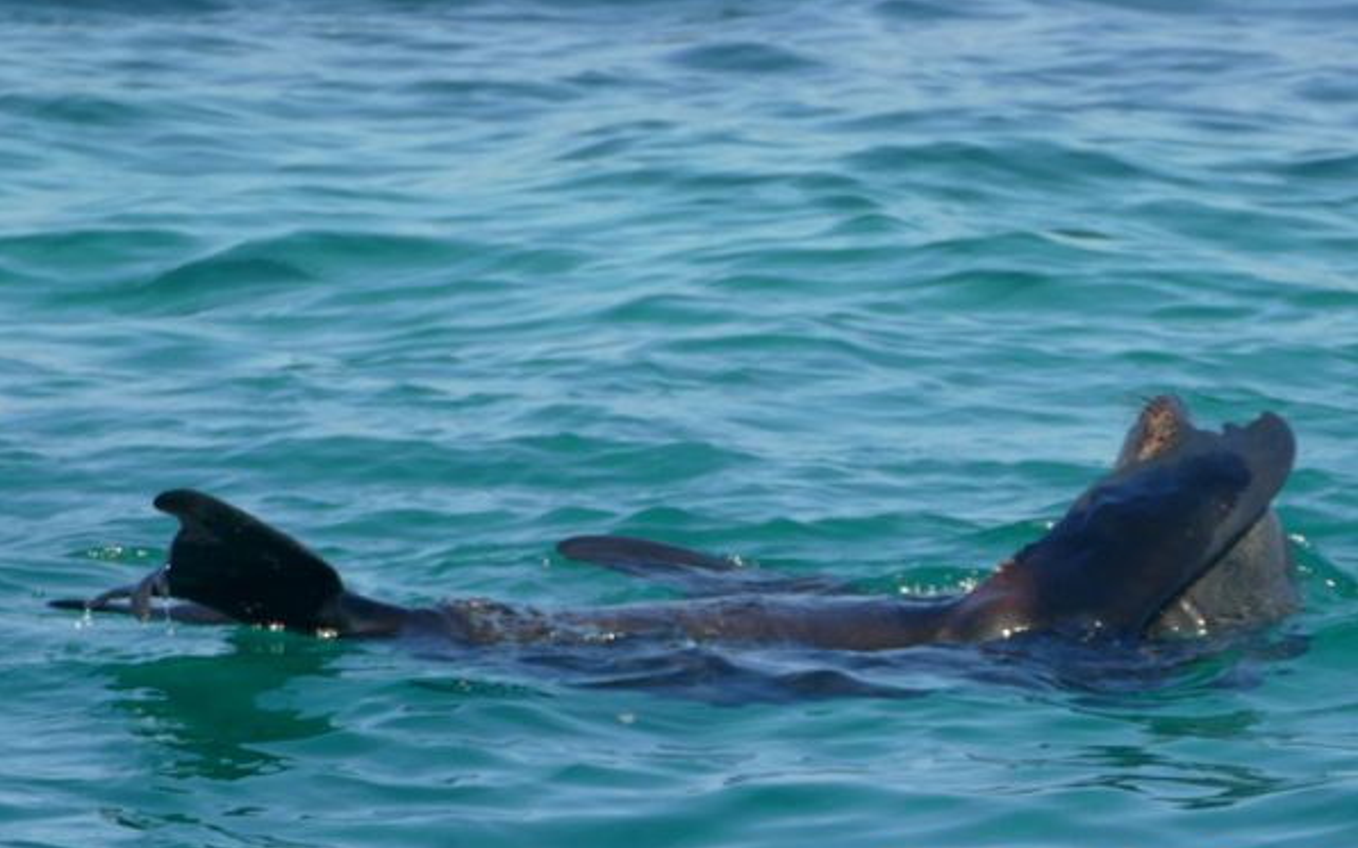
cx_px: 678
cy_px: 451
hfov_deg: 5.1
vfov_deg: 3.2
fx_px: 15136
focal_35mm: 409
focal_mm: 145.65
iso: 125
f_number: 4
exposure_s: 1/800
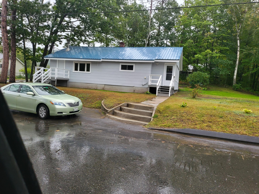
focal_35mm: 24
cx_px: 130
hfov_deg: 71.6
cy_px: 97
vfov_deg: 56.8
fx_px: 180
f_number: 1.8
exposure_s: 1/120
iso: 250
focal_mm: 5
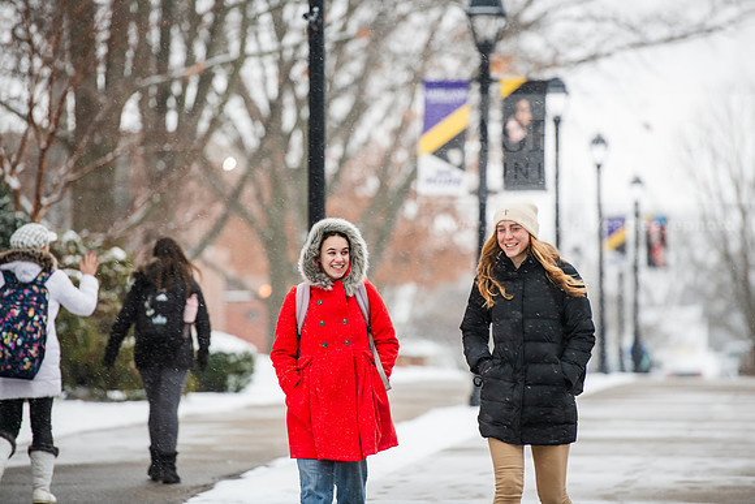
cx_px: 378
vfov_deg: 6.9
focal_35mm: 200
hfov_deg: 10.3
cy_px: 252
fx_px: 4195
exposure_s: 1/250
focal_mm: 200
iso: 500
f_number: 3.5
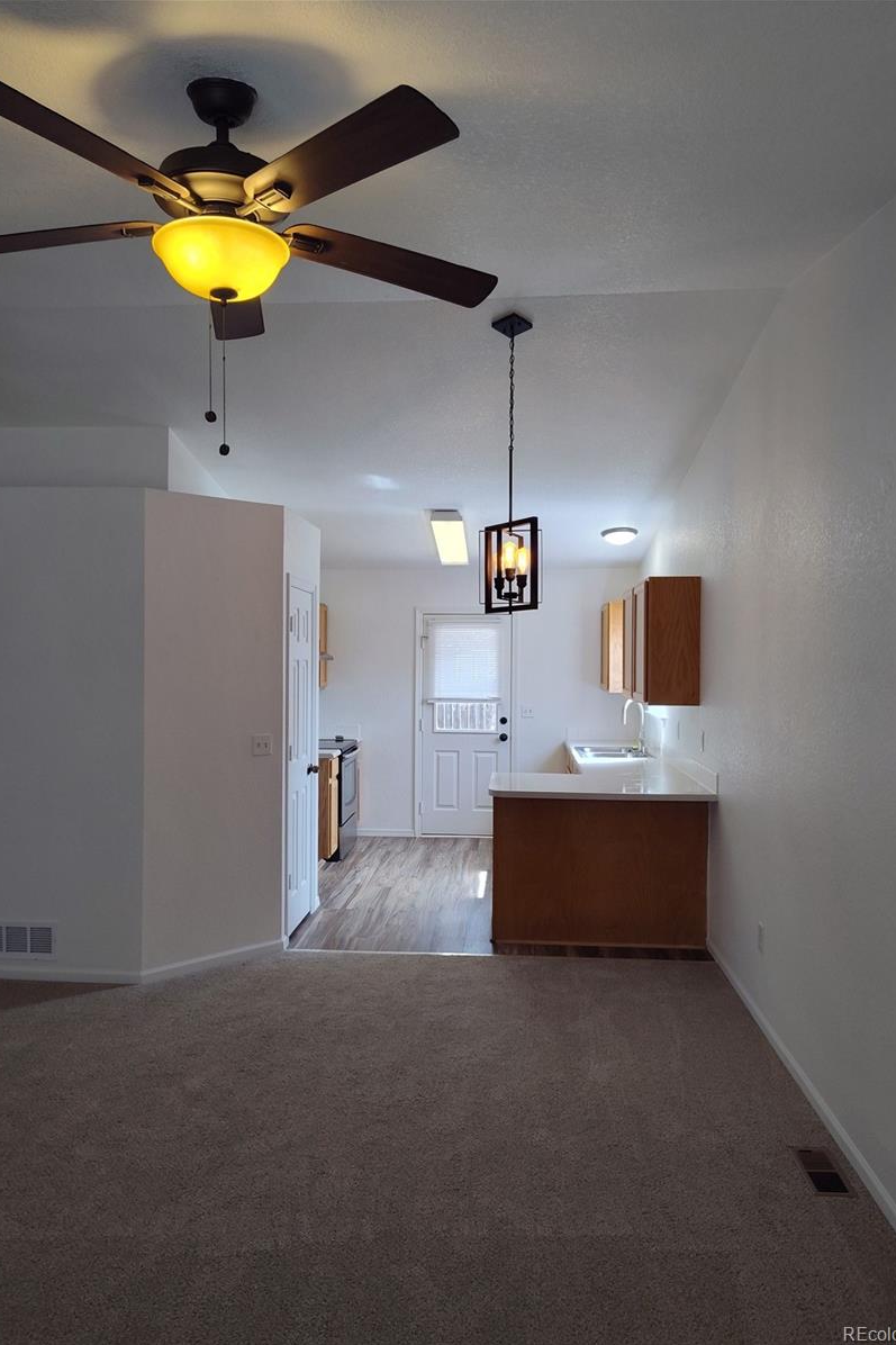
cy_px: 674
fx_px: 896
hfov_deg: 53.1
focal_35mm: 24
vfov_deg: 73.8
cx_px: 437
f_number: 1.8
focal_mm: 5.56
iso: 182
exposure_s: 1/120
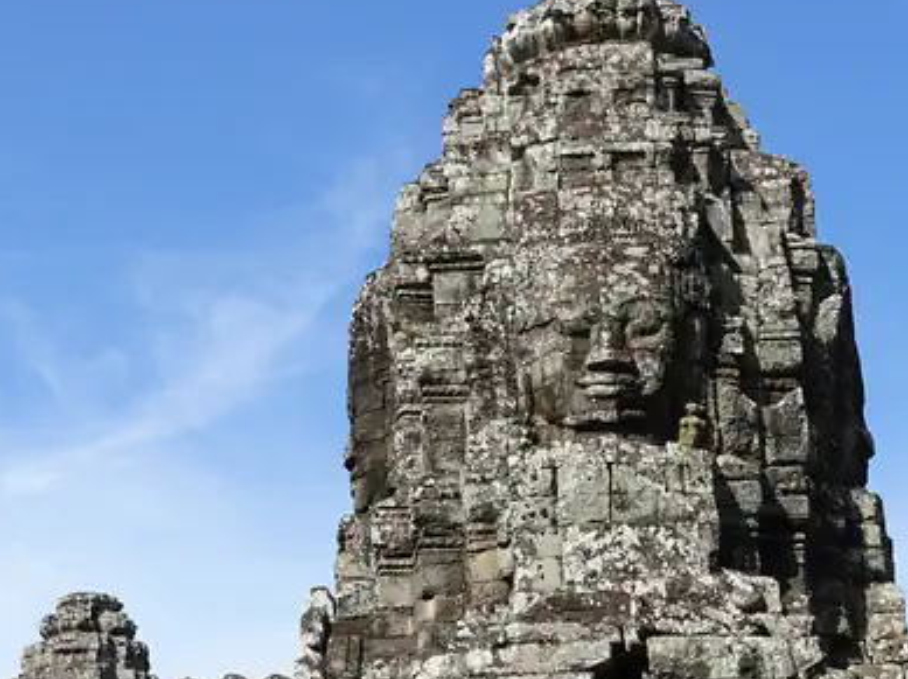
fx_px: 2490
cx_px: 553
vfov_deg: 14.8
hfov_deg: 20.6
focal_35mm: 95
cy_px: 919
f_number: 4
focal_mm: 11.77
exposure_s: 1/640
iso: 100
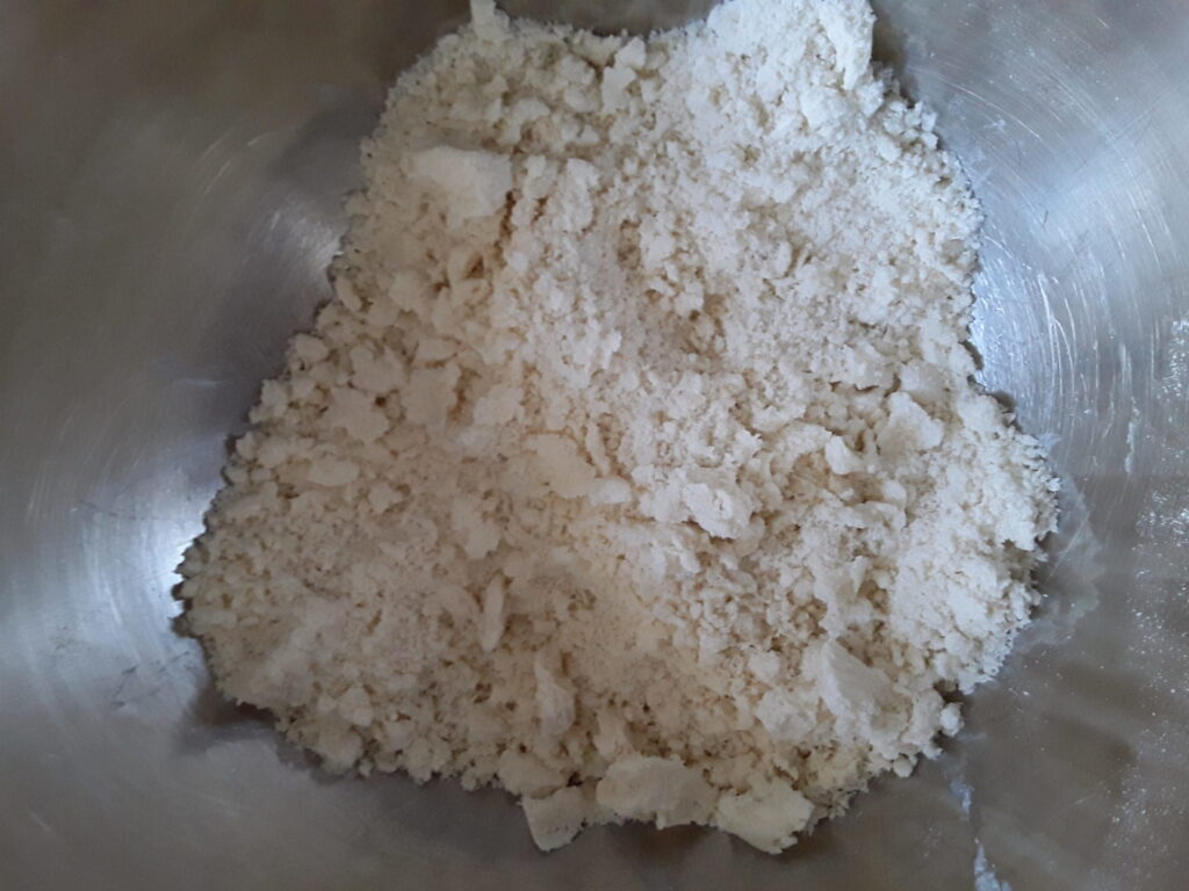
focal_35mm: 27
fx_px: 927
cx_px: 594
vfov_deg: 51.4
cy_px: 446
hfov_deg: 65.3
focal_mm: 2.91
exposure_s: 1/33
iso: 160
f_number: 1.9
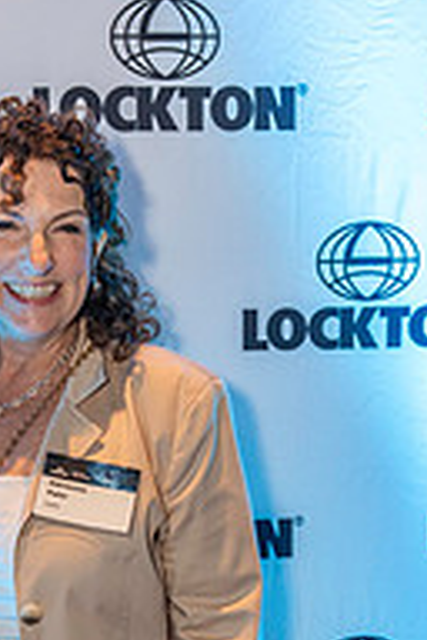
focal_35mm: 82
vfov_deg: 24.1
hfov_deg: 16.5
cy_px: 567
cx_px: 67
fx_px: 1459
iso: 3200
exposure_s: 1/160
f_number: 4
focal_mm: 35
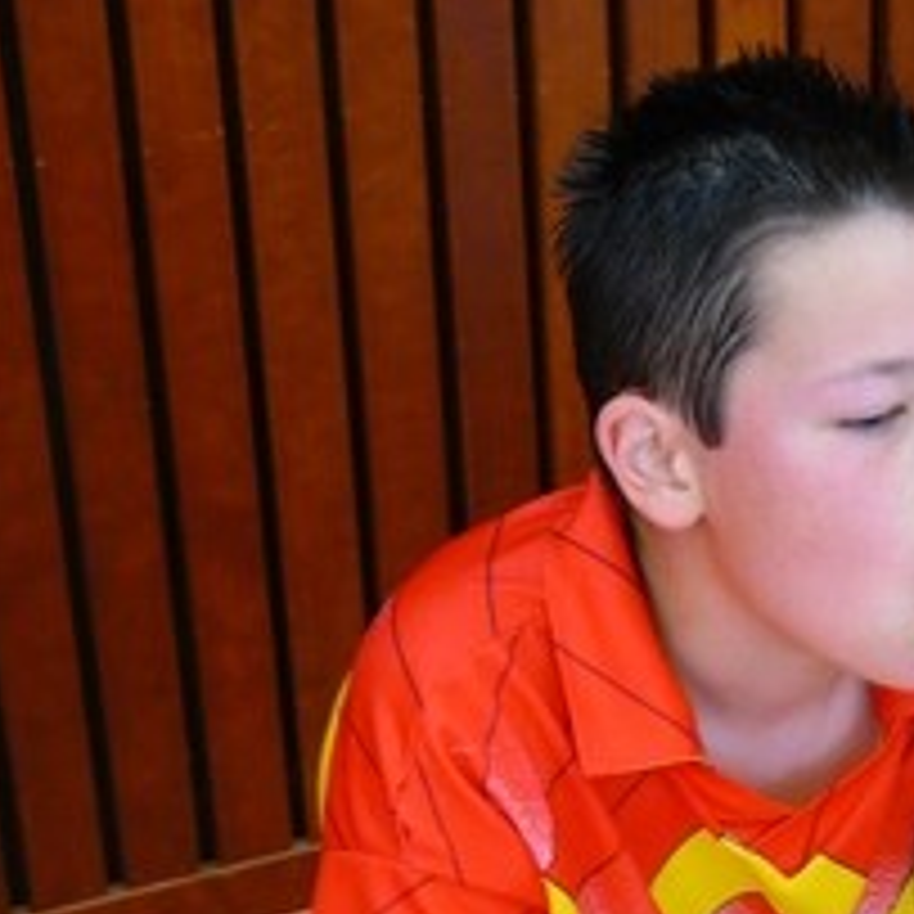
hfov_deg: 20.1
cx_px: 657
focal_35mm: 86
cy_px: 407
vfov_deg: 20.2
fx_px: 2569
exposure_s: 1/25
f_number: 2.8
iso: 200
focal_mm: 7.9
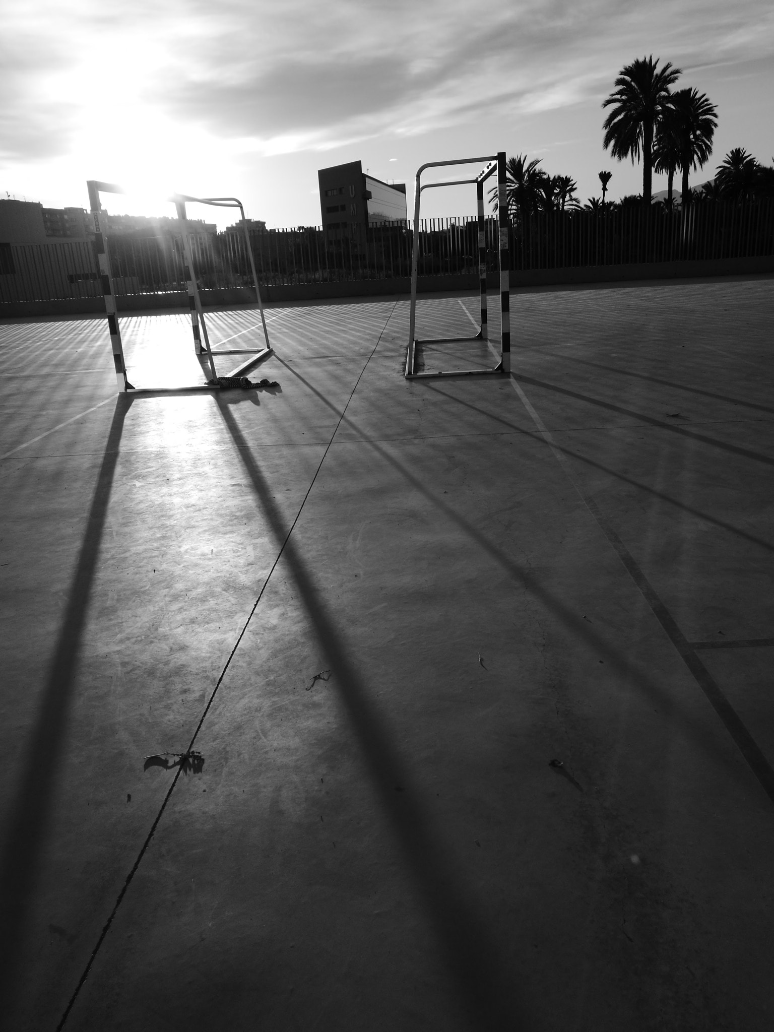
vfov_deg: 65.3
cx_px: 387
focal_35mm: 27
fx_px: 805
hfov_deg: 51.4
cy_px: 516
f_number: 2.2
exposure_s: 1/2237
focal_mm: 4.5
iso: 50
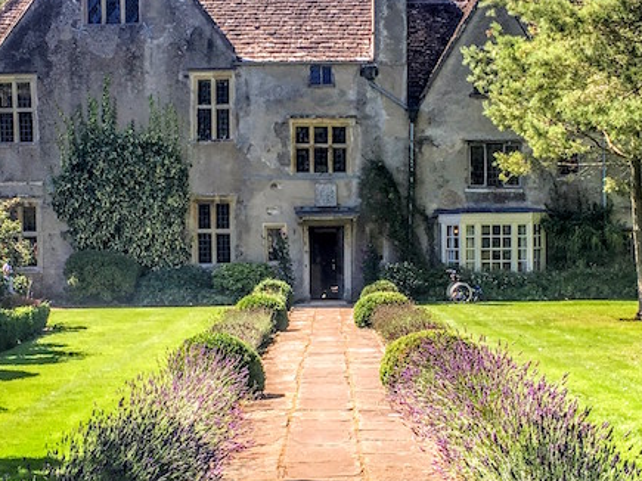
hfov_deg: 24.4
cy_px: 289
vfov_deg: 18.4
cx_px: 338
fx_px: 1483
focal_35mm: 80
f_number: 2.2
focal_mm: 4.15
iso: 25
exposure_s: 1/615
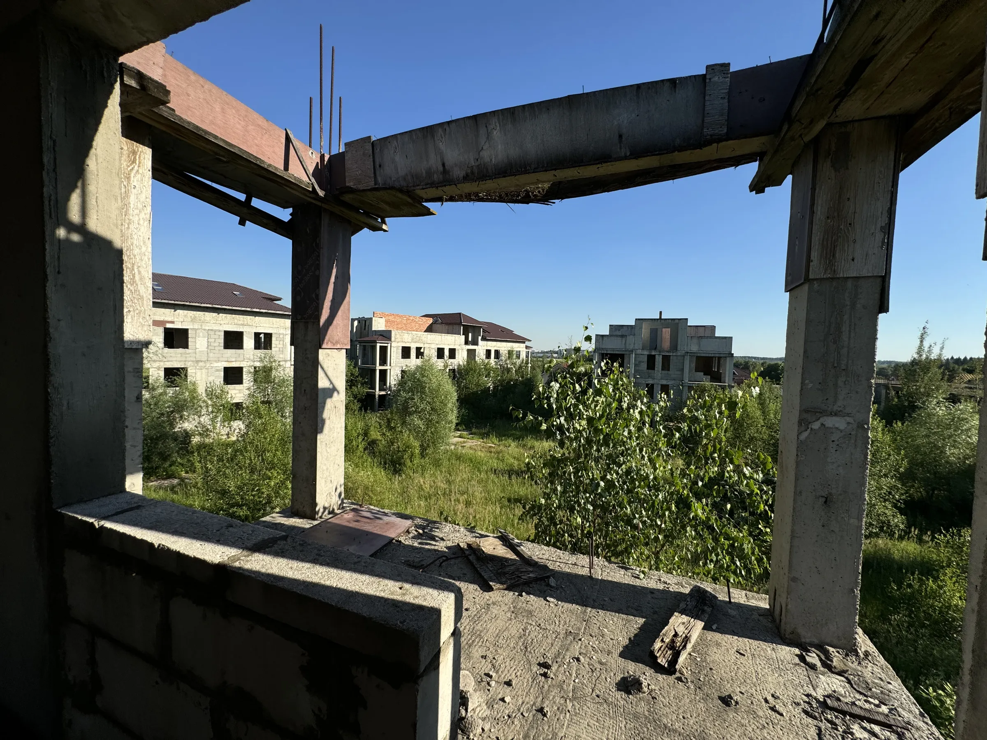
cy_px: 370
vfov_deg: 85.7
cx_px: 494
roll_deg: -0.6
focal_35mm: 14
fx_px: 399
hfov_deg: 102.1
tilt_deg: -5.4
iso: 50
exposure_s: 1/1789
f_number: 2.2
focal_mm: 2.22
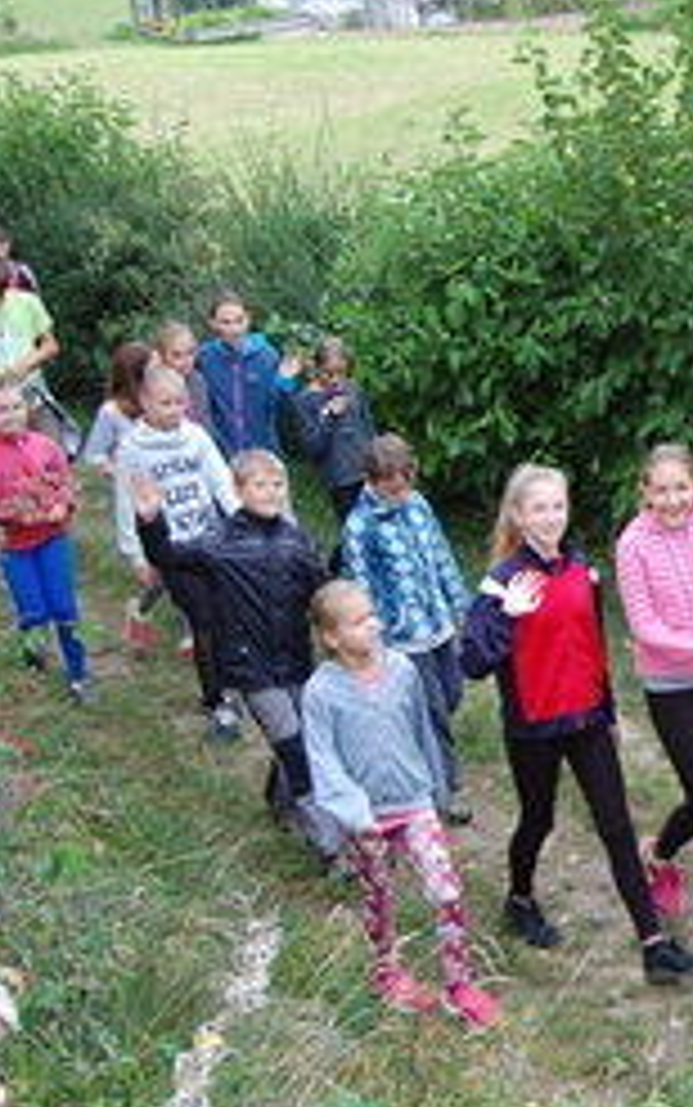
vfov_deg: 32.9
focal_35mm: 62
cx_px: 814
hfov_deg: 19.8
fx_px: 1871
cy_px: 504
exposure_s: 1/125
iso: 400
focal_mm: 20
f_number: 5.6
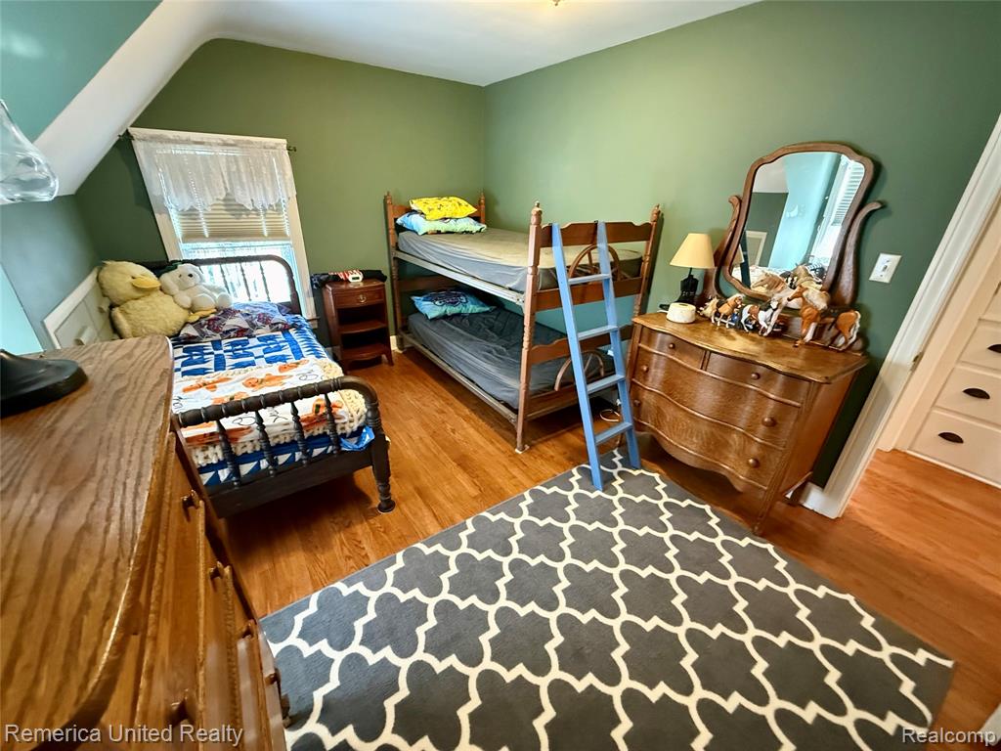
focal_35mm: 14
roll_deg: -1.1
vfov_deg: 85.7
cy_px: 376
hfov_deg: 102.1
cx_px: 500
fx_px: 405
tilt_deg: -24.9
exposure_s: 1/40
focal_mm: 2.22
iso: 1250
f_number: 2.2
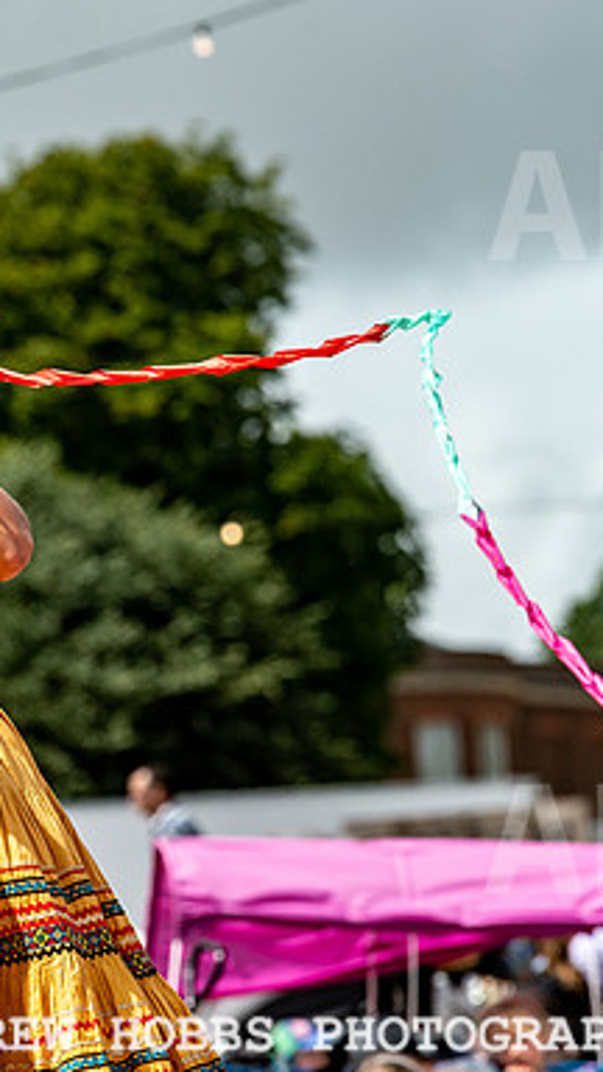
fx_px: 9267
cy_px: 536
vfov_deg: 6.6
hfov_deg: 3.7
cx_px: 109
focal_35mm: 326
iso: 250
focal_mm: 200
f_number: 7.1
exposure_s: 1/2000
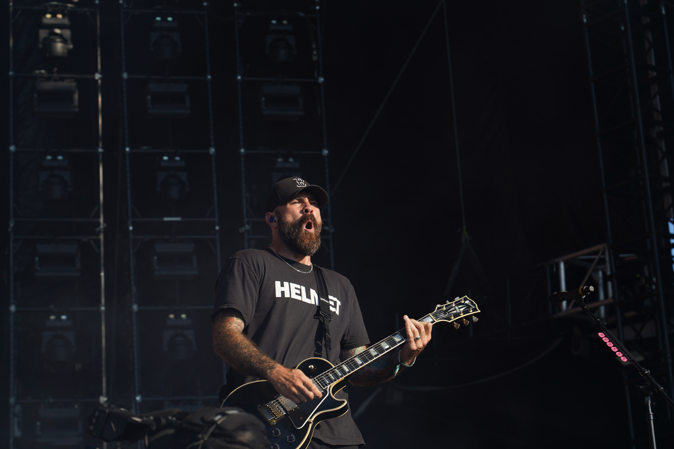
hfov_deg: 19.5
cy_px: 224
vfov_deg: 13.0
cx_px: 337
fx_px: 1966
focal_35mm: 105
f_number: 6.3
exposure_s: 1/320
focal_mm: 105
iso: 100
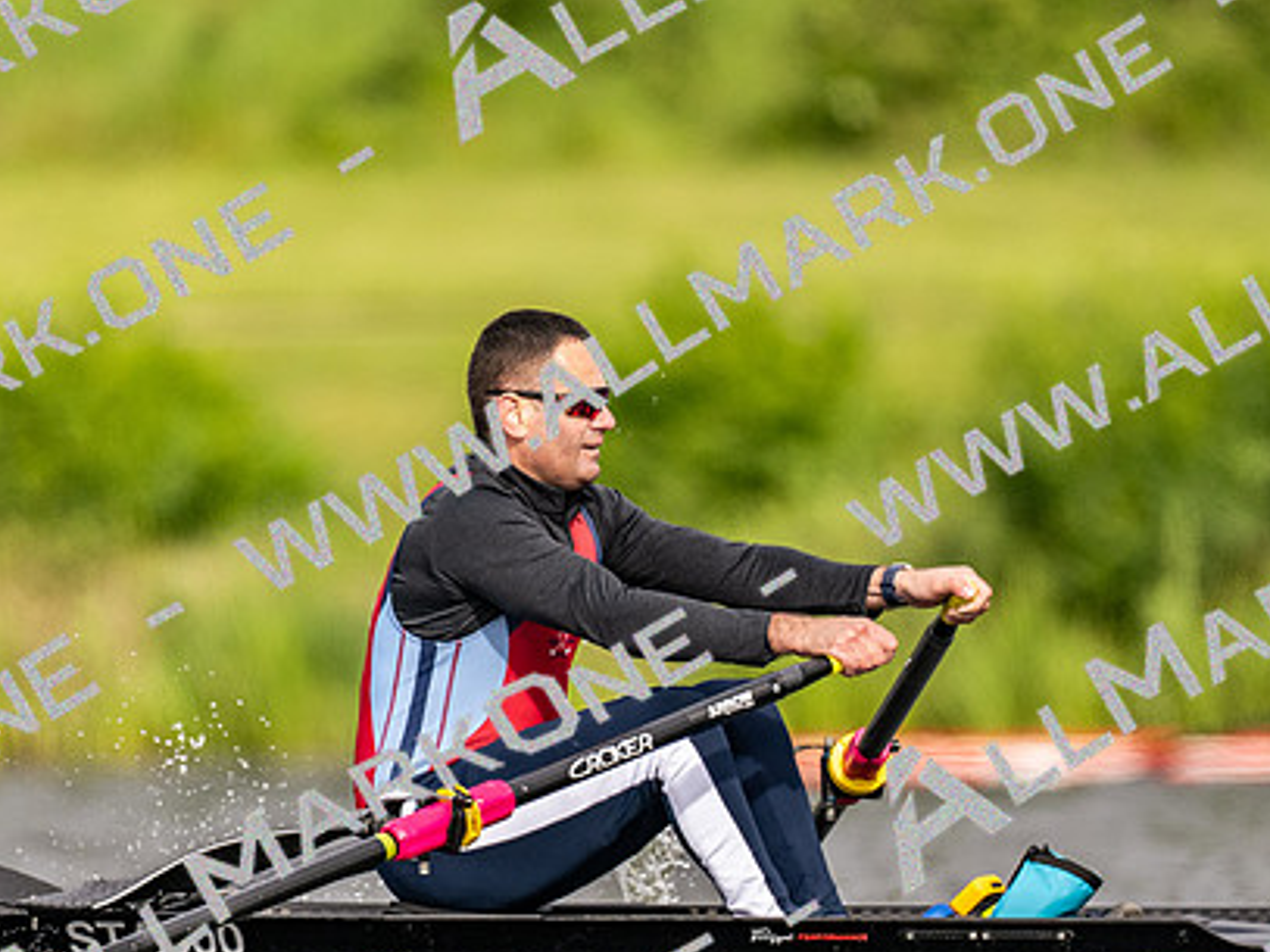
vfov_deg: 1.2
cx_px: 618
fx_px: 45260
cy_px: 599
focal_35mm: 1234
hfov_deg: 1.6
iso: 450
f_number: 4
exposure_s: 1/2500
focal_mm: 600
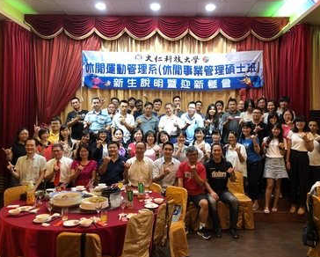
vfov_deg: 48.6
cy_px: 128
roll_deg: -0.6
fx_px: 284
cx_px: 173
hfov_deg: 58.6
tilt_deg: +0.0
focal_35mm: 30
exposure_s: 1/20
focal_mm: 3.99
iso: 40
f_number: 1.8
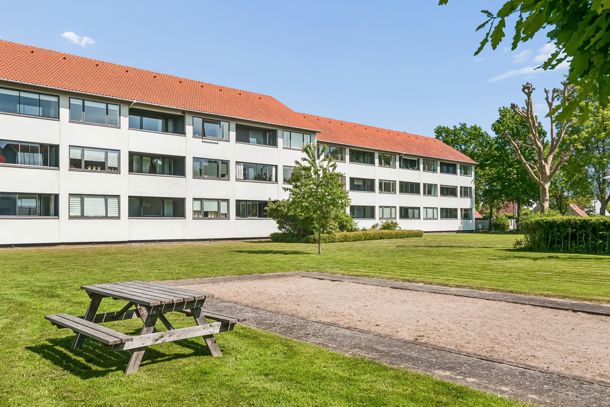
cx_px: 305
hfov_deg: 64.6
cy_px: 204
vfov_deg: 45.7
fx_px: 483
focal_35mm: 28
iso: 200
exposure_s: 1/500
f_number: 10
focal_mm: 19
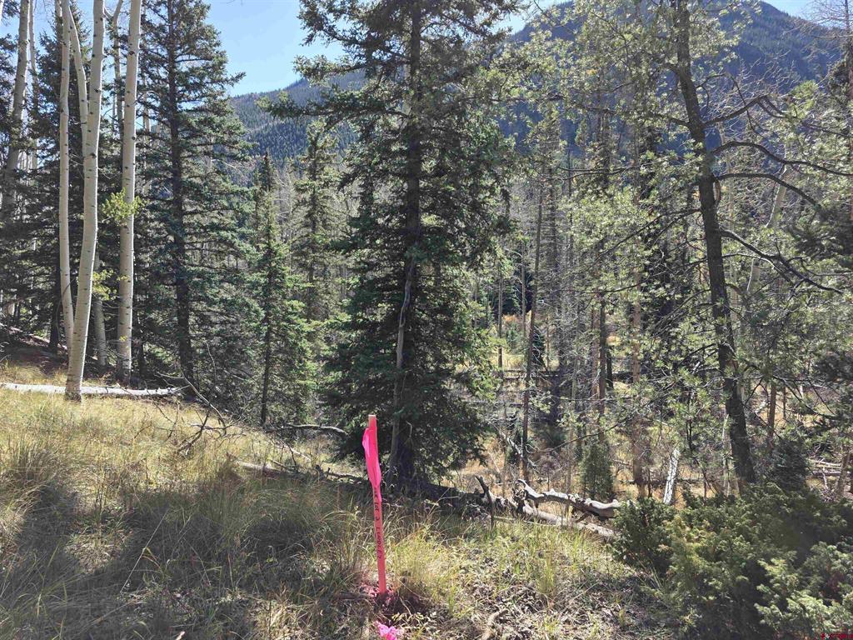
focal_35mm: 23
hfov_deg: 73.9
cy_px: 320
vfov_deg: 58.9
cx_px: 426
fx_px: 567
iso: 80
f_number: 1.7
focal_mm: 6.3
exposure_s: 1/1347
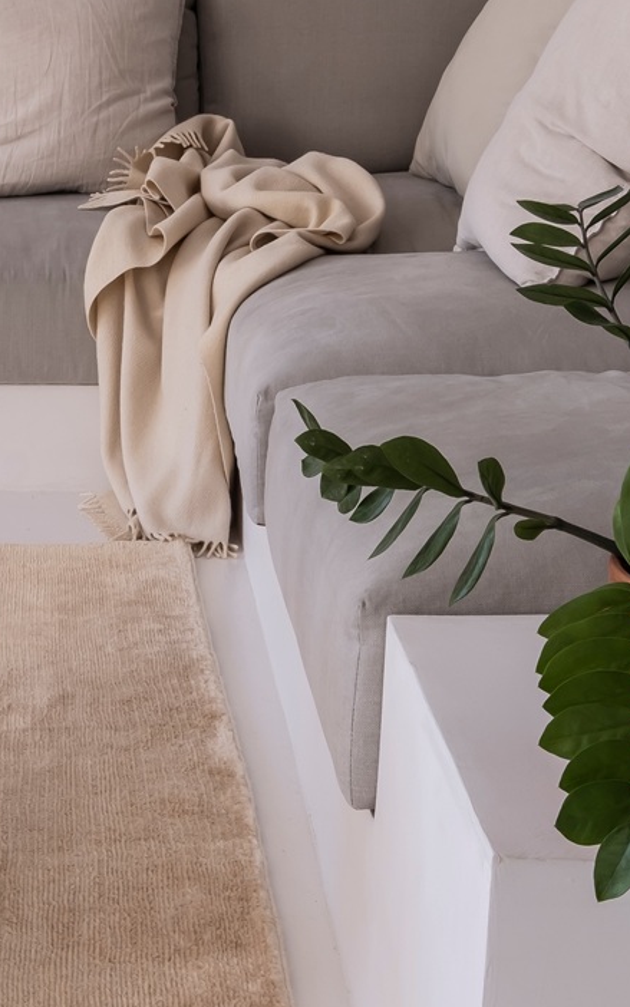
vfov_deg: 27.8
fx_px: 2032
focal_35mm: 74
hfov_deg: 17.4
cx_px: 82
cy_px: 511
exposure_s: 1/8
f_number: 14
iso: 200
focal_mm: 22.9
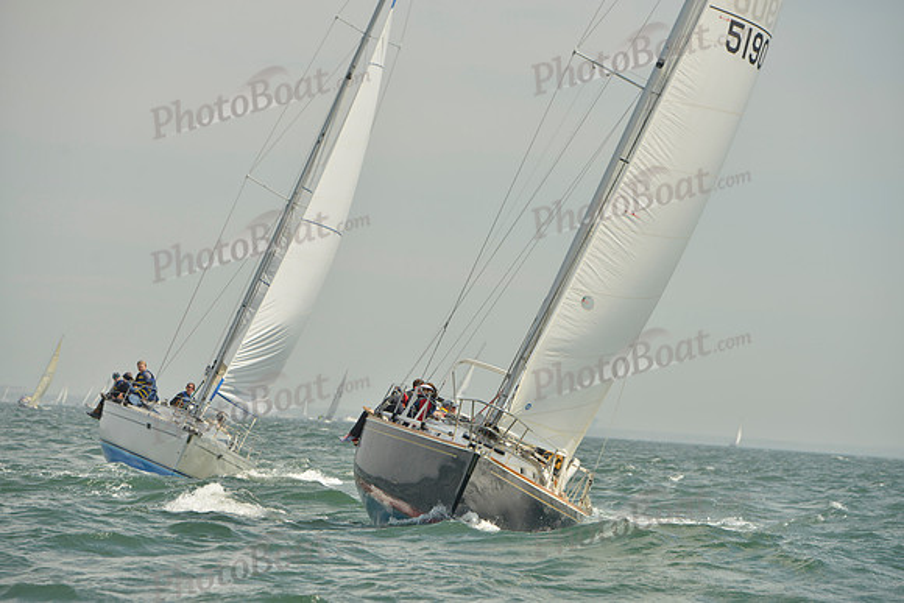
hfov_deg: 12.4
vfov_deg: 8.3
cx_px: 452
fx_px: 4144
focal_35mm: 165
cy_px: 302
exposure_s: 1/1250
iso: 200
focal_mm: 165
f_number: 7.1
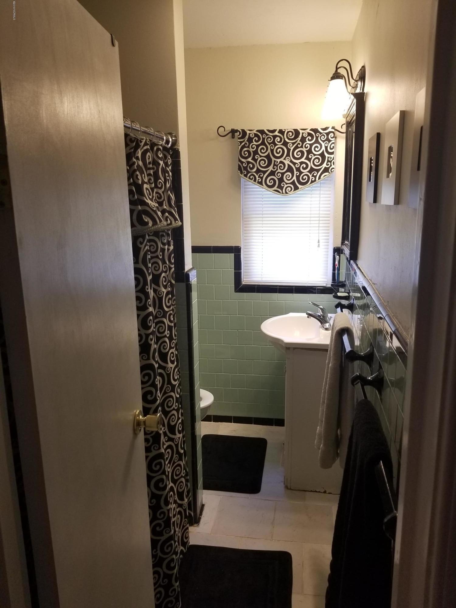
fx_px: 457
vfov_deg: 67.3
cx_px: 228
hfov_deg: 53.1
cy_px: 304
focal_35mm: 26
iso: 80
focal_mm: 4.25
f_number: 1.7
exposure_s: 1/60
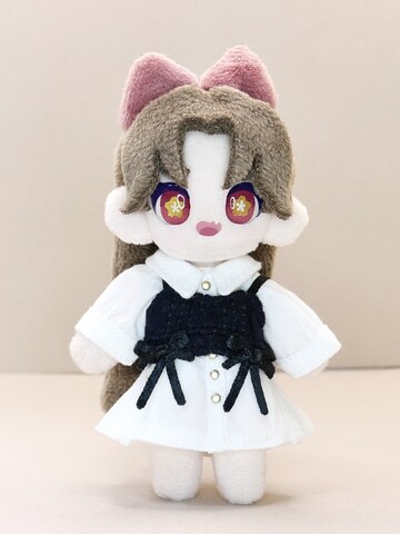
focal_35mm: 38
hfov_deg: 37.7
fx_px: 585
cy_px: 267
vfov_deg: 49.0
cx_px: 200
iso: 200
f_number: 6.3
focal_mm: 19
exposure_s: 1/20
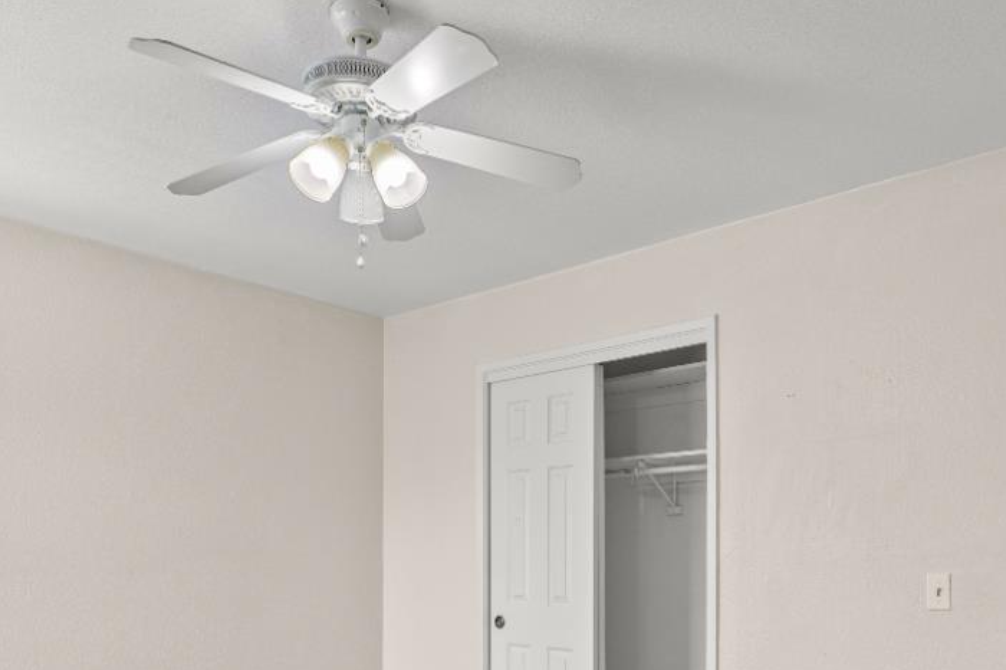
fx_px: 838
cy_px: 554
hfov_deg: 61.8
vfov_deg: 41.3
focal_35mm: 30
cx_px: 559
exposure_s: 1/6
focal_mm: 14
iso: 250
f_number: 9
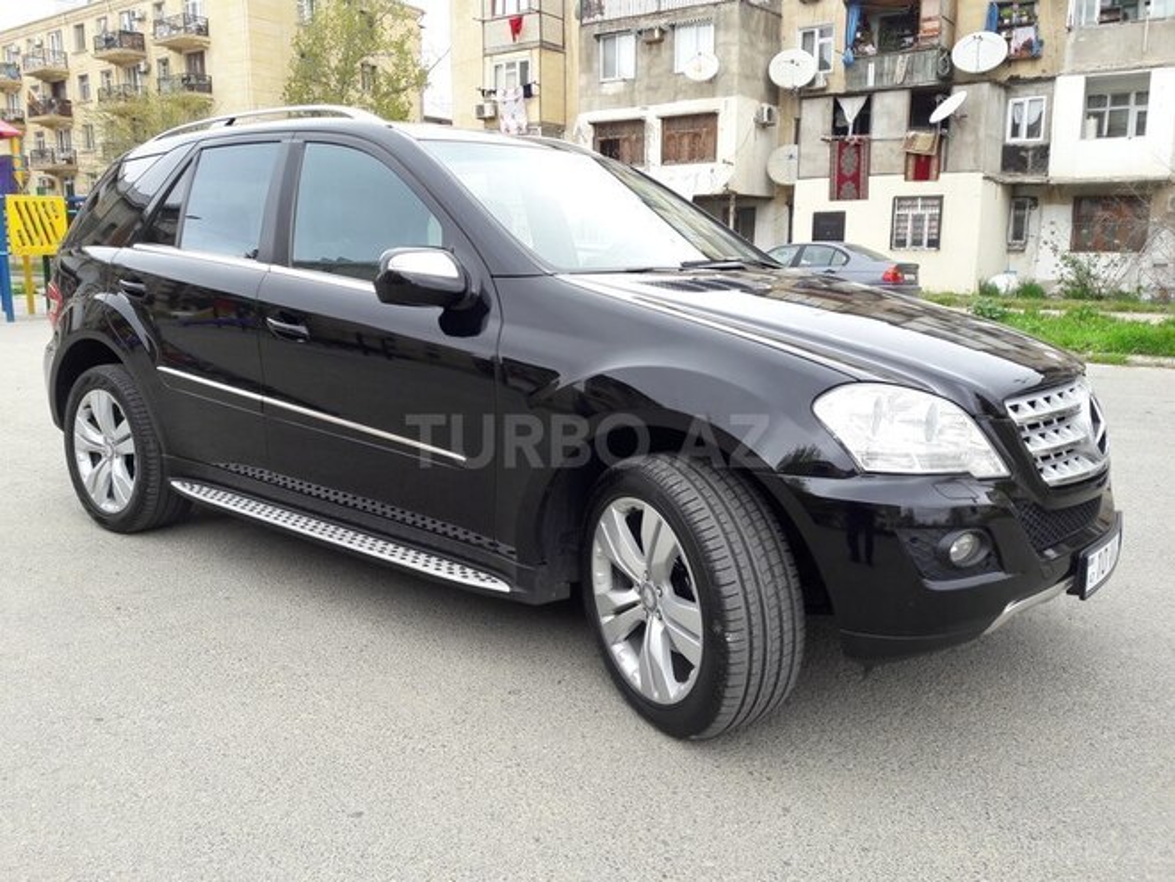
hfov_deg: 63.4
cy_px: 441
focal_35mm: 28
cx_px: 588
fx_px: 950
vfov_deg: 49.7
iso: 40
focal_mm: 3.7
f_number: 1.9
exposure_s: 1/206
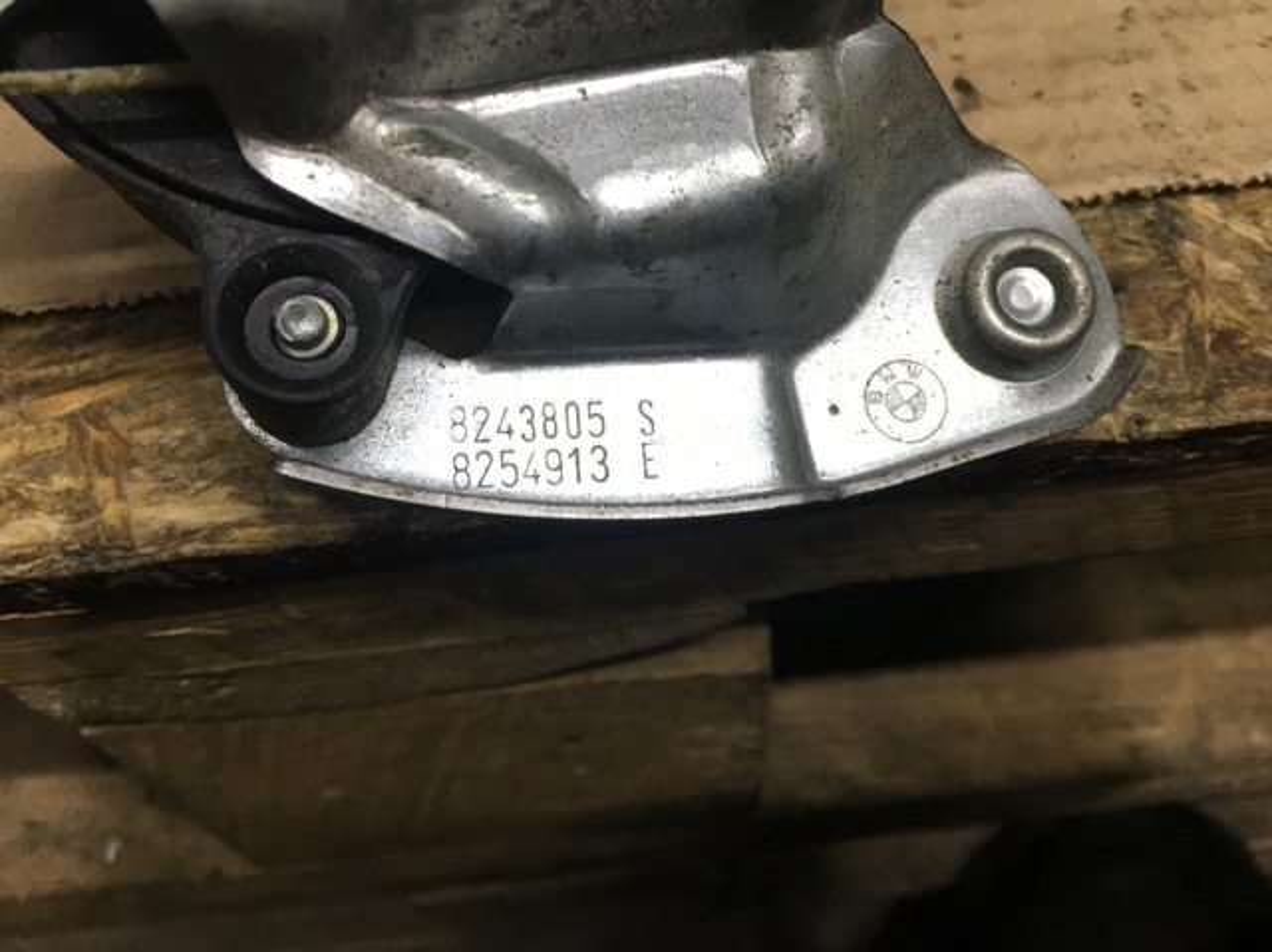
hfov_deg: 61.7
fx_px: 1065
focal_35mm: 29
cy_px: 476
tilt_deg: -58.3
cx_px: 636
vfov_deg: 48.2
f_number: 2.2
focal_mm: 4.15
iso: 32
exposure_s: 1/33
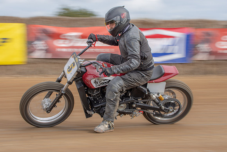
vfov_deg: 13.7
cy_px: 62
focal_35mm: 100
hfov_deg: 20.4
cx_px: 98
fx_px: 630
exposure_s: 1/100
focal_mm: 50
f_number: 13
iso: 100
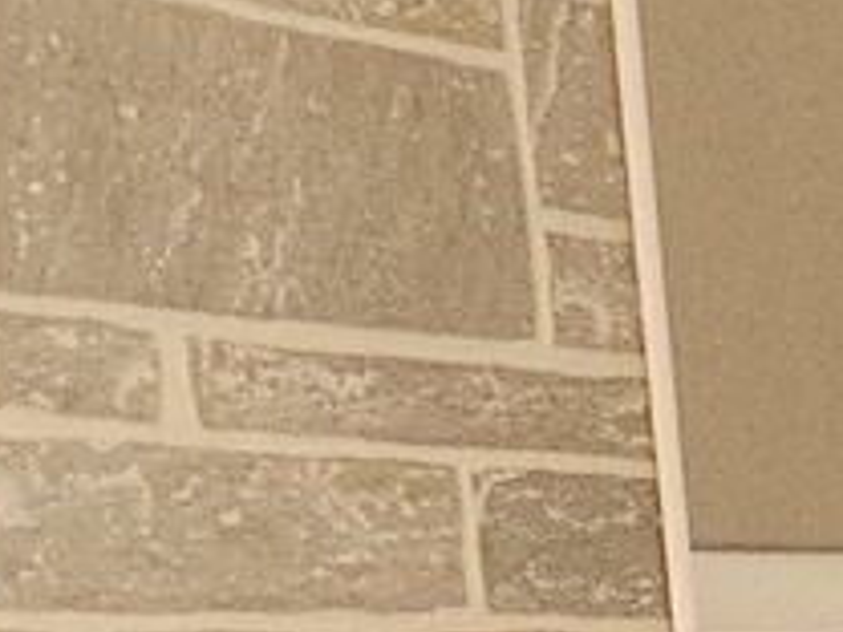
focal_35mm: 159
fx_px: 3872
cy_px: 1268
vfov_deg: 8.8
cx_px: 2861
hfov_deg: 8.9
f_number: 1.8
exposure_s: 1/120
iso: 800
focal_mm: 5.4
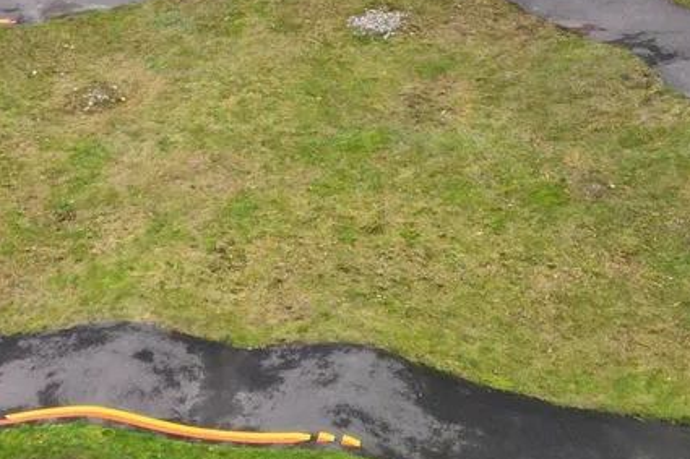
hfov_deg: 21.7
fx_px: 1801
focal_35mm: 94
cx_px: 336
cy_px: 42
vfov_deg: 14.4
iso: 120
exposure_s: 1/60
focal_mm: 6.72
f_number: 1.7
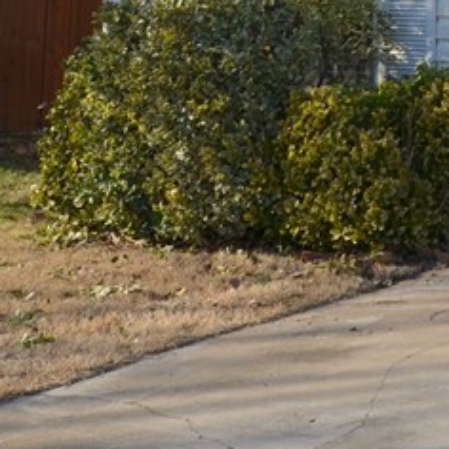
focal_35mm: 129
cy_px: -191
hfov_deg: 12.2
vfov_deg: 12.9
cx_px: 859
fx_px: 1893
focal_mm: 22
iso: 125
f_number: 8
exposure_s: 1/250
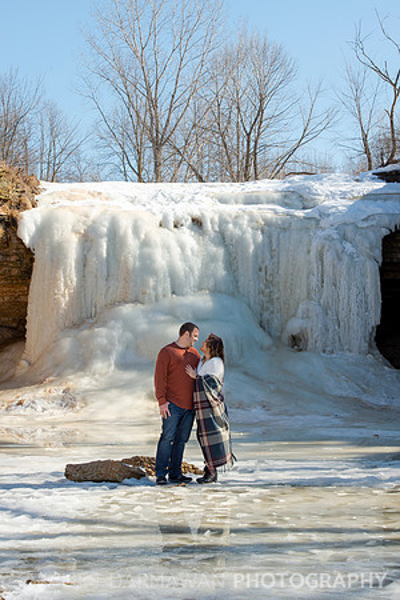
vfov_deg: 28.8
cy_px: 300
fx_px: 1167
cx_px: 200
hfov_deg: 19.5
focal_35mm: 70
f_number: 11
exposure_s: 1/250
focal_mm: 70
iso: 100
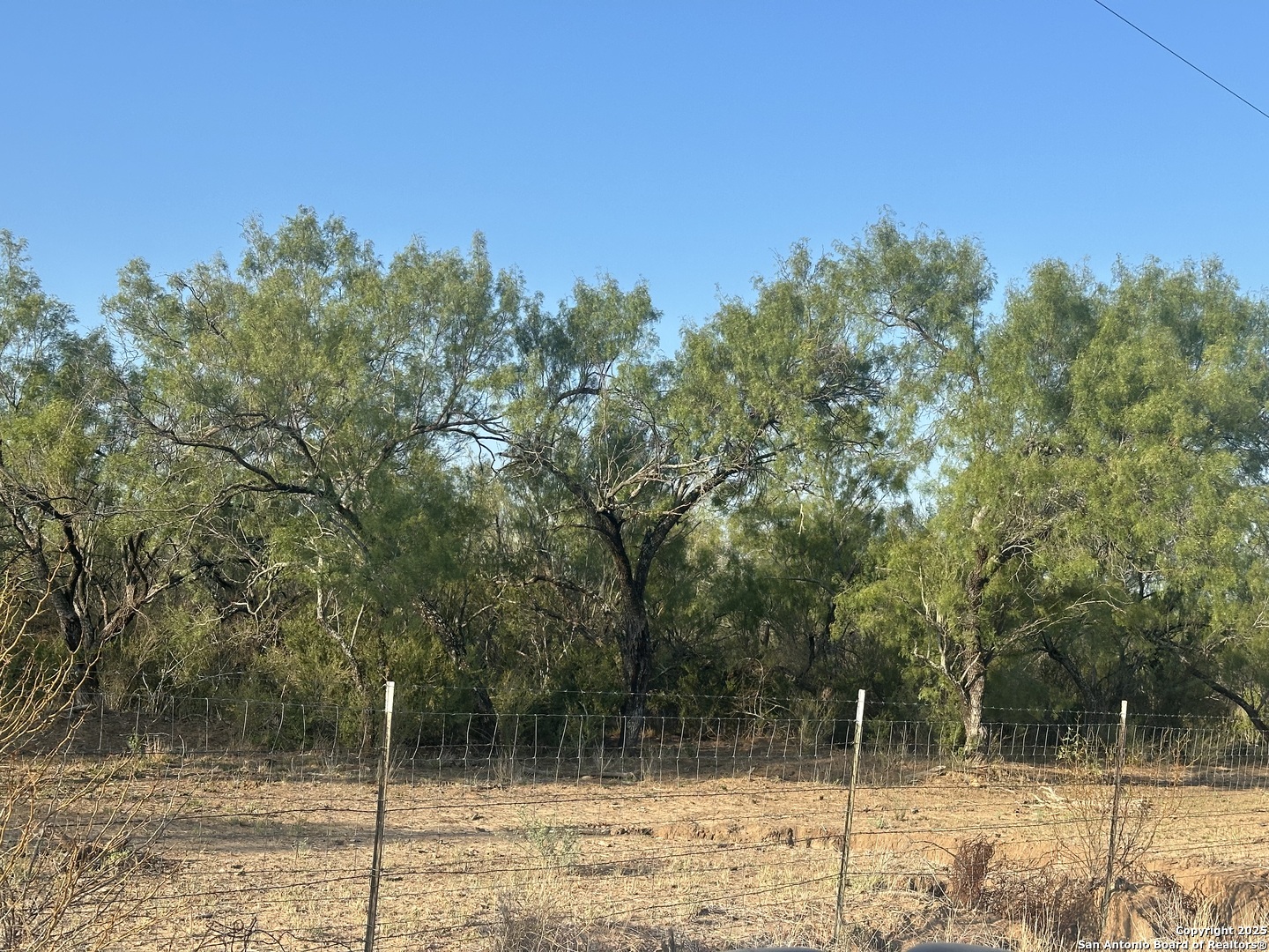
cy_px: 476
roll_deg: -3.4
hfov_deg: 39.7
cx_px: 634
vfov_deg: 30.3
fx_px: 1760
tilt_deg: +6.2
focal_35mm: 48
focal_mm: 6.86
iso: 64
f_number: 1.78
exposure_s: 1/1992
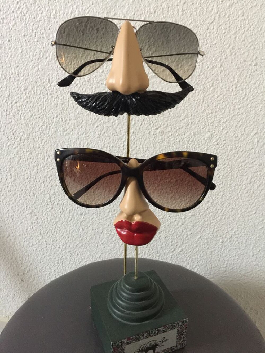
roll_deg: +1.1
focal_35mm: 29
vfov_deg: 61.7
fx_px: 296
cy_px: 176
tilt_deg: -20.4
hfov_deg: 48.2
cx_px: 132
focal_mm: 4.15
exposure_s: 1/8
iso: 200
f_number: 2.2
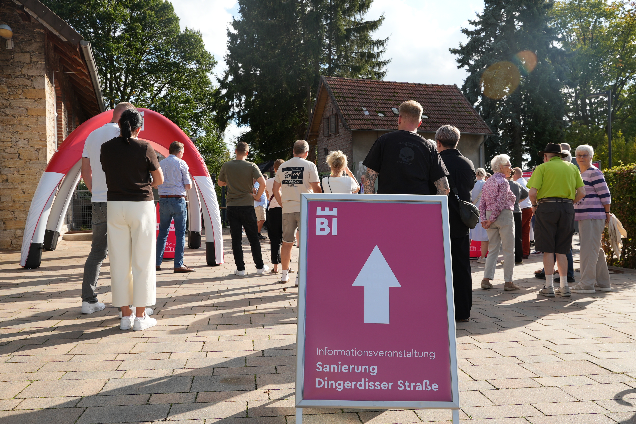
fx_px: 530
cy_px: 212
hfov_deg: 61.9
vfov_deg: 43.6
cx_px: 318
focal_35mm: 30
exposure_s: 1/400
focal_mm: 20
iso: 100
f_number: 4.5
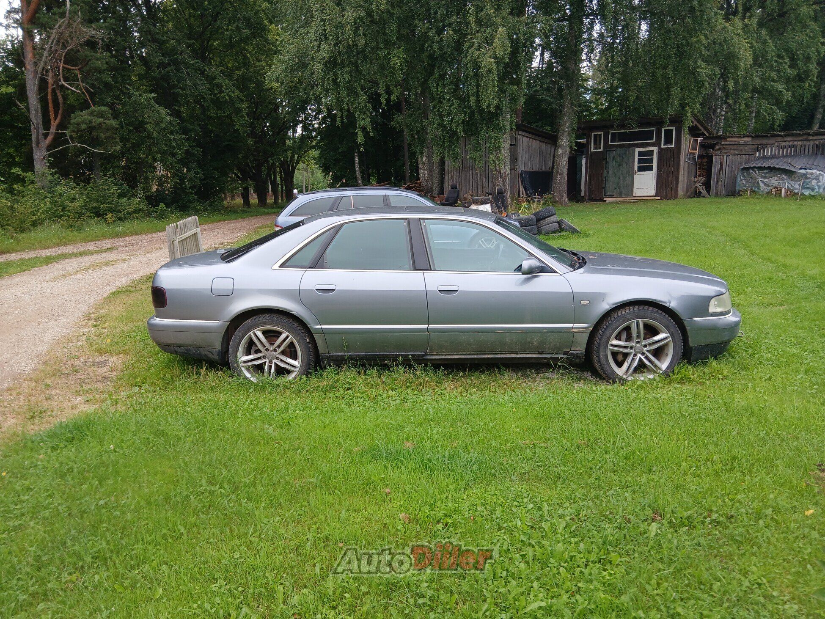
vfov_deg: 53.1
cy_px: 310
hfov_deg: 67.3
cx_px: 412
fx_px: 620
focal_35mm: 26
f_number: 1.8
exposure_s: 1/100
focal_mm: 3.98
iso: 40
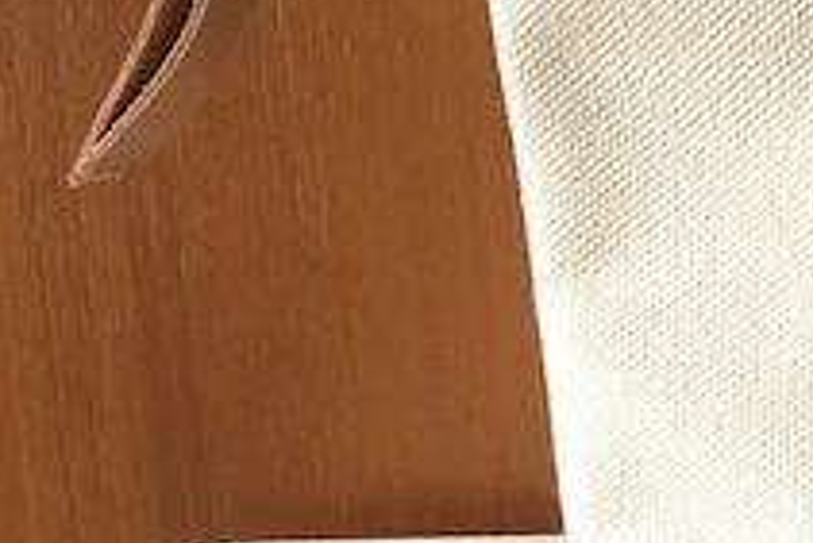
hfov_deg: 17.9
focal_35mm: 100
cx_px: 1279
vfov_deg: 13.7
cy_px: 272
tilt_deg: -13.5
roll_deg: -0.4
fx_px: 2260
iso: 40
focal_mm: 4.15
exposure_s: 1/30
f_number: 2.2
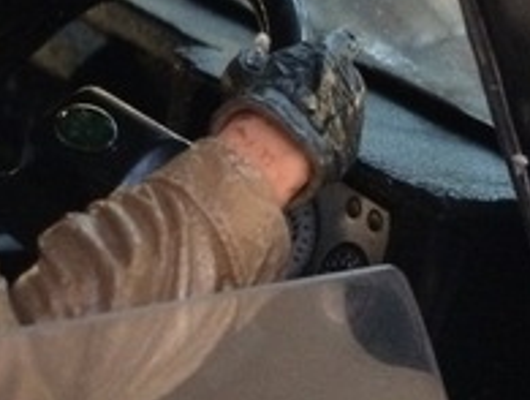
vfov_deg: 15.5
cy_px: 316
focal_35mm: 95
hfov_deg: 20.6
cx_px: 196
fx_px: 1457
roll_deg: -5.2
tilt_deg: -27.0
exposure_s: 1/17
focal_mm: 4.15
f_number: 2.2
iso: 640
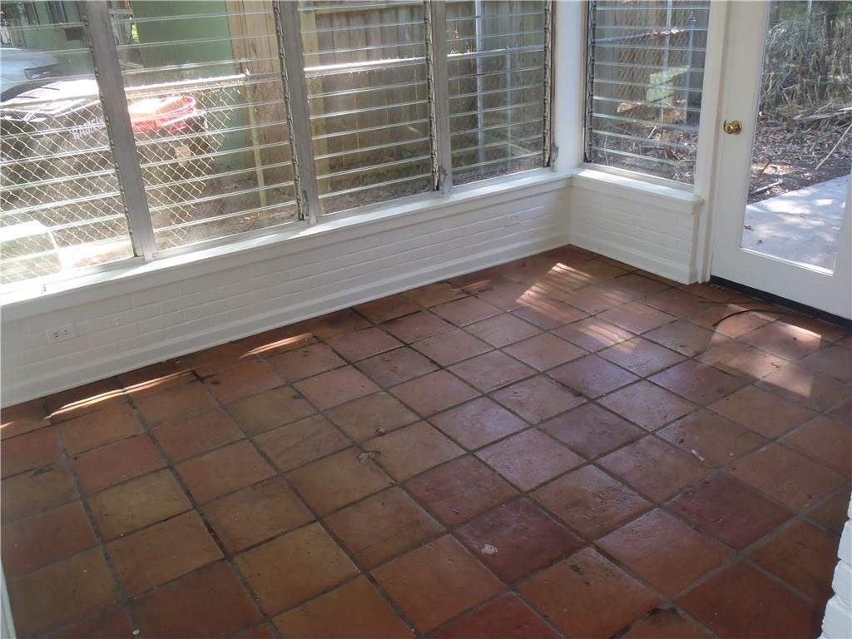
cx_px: 426
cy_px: 320
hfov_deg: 60.0
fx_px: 738
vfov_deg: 46.8
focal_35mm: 30
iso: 100
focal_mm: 5.4
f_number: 4.1
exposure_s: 1/30
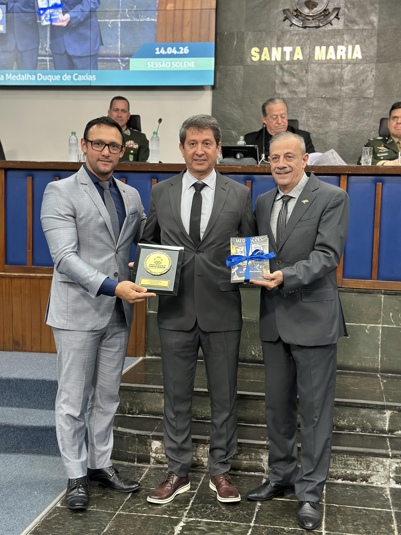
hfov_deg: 30.3
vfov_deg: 39.7
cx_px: 200
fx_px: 741
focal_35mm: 48
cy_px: 268
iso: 320
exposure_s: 1/60
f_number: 1.78
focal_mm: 6.86
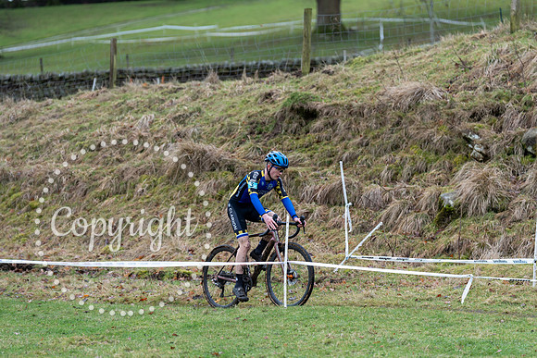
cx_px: 268
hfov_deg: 13.5
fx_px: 2268
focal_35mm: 152
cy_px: 179
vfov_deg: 9.0
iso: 800
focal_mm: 152
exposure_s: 1/1000
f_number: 3.2
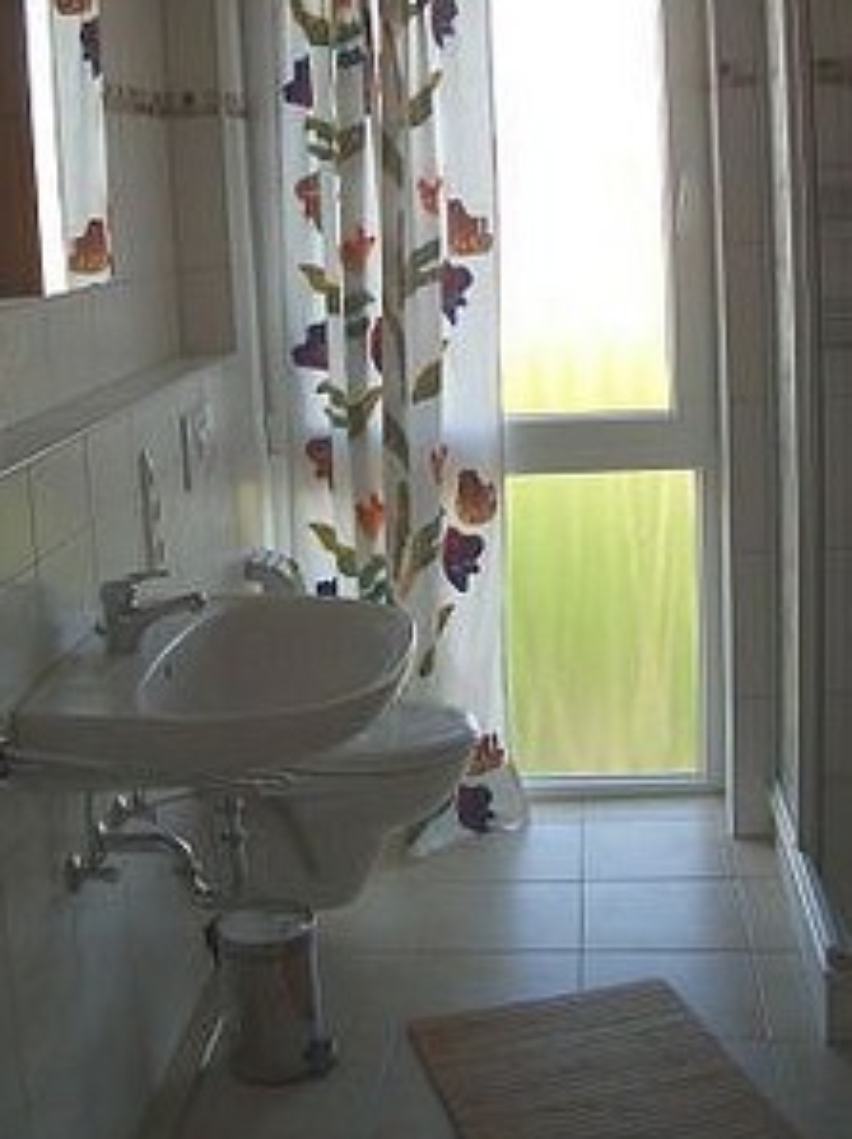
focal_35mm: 47
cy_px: 394
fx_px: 1545
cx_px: 344
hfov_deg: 30.8
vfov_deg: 40.0
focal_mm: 5.8
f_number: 2.6
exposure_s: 1/125
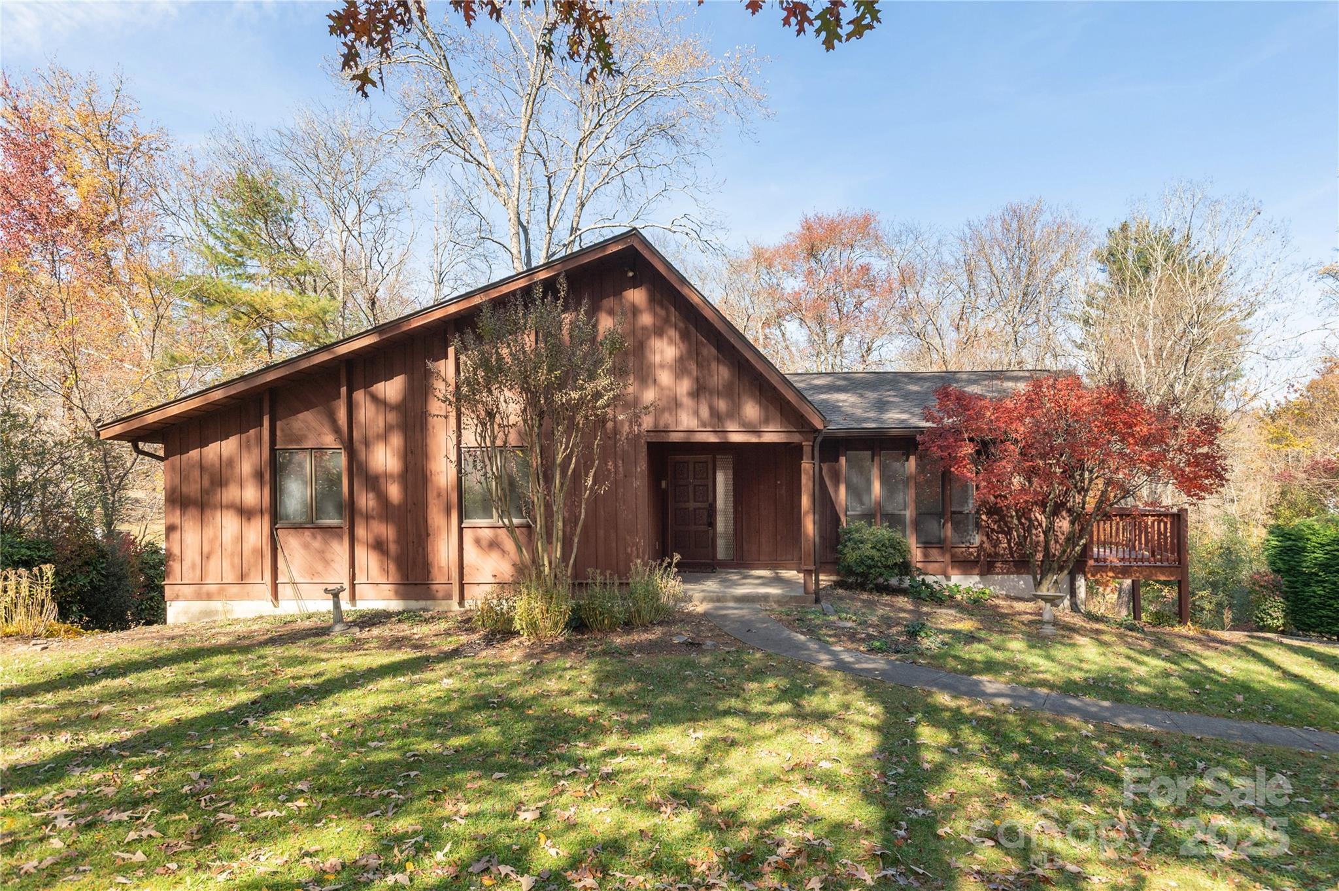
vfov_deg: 61.8
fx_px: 743
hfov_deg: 84.0
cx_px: 670
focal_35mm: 20
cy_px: 446
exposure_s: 1/400
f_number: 7.1
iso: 320
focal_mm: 20
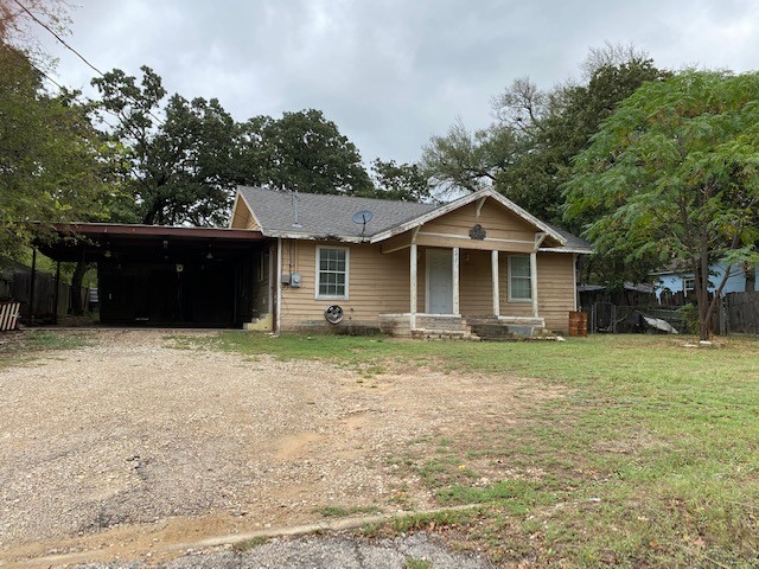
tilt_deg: +5.4
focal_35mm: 26
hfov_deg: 67.3
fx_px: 570
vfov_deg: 53.1
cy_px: 284
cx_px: 380
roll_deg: -0.5
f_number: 1.8
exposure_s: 1/1193
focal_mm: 4.25
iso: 32
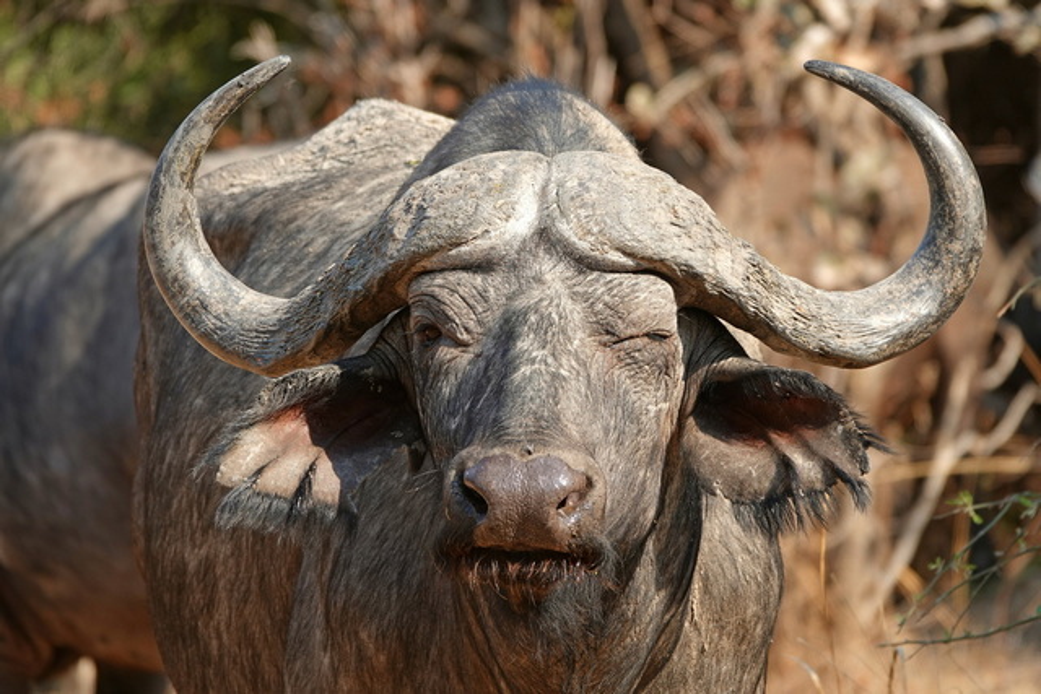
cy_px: 347
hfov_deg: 3.7
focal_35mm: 561
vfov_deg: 2.5
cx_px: 520
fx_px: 16225
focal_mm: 205.6
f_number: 4
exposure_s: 1/250
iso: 100
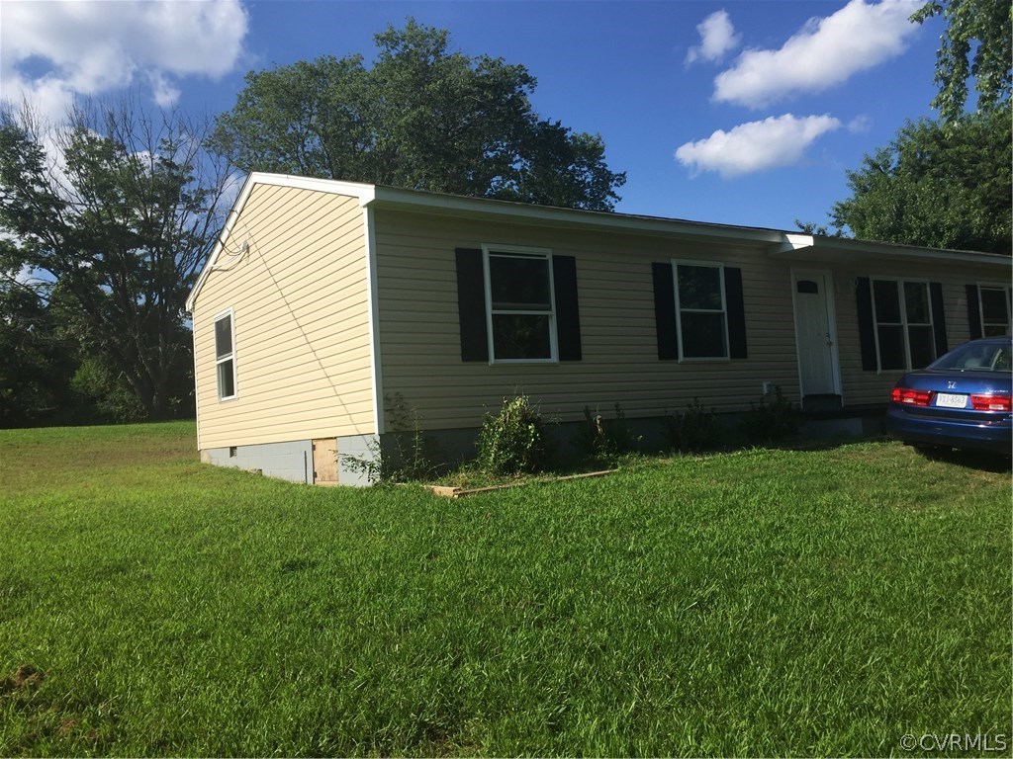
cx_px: 506
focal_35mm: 29
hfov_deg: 61.7
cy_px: 380
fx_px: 849
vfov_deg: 48.2
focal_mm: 4.15
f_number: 2.2
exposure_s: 1/2083
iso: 32
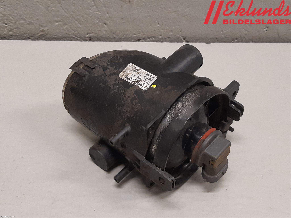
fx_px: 219
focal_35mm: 26
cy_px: 109
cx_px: 146
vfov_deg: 53.1
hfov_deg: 67.3
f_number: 1.7
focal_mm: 3.93
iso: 160
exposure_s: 1/50
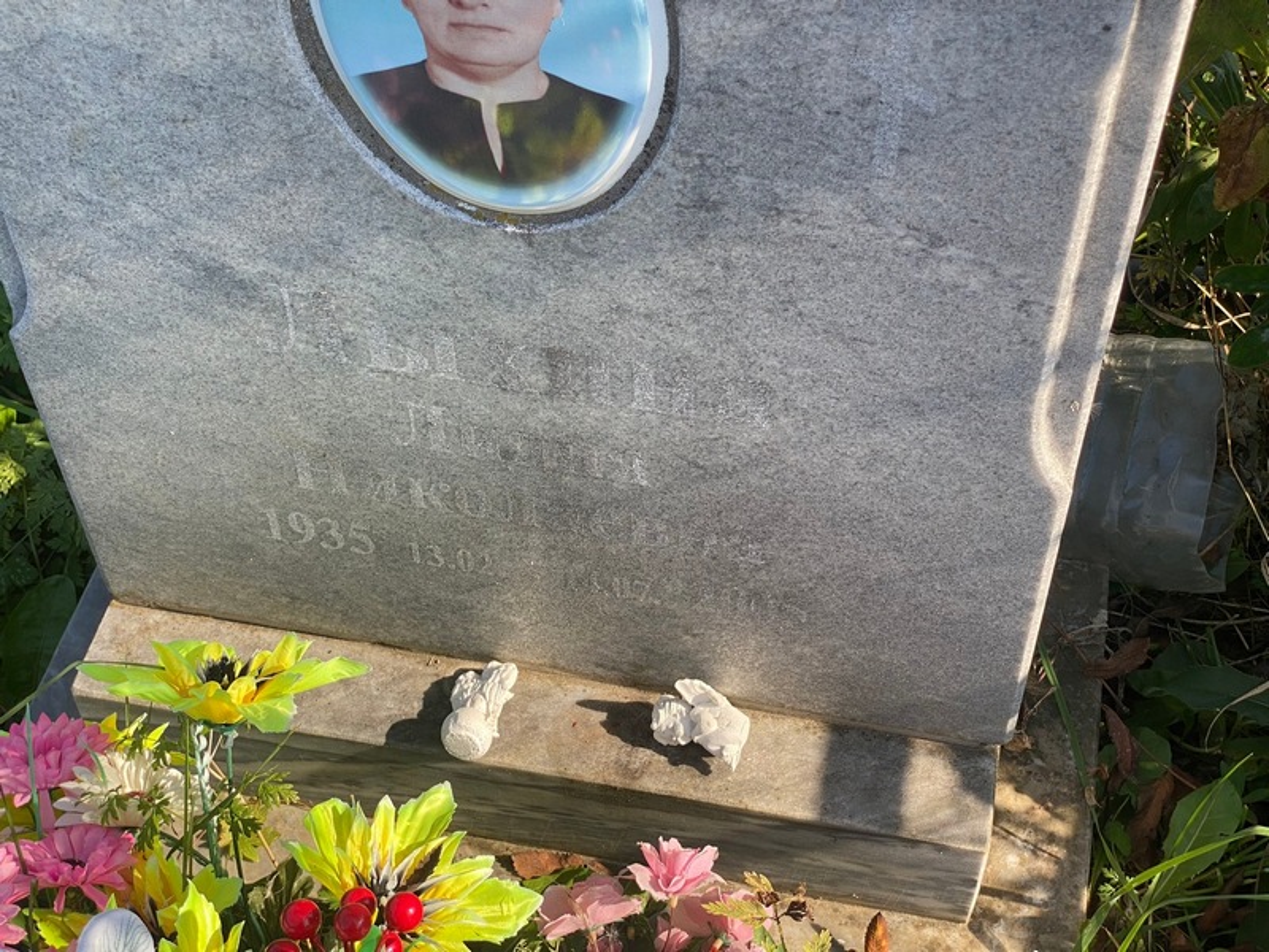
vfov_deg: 28.0
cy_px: 476
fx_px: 1906
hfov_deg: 36.8
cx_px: 634
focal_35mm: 52
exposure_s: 1/452
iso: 20
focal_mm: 6
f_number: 2
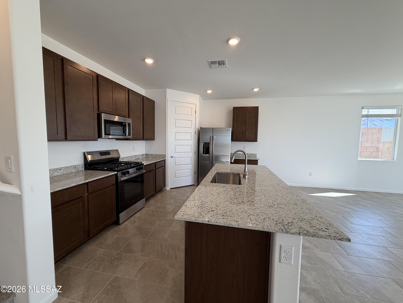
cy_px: 152
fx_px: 163
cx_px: 202
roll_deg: -1.1
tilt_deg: -4.4
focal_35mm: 14
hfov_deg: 102.1
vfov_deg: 85.7
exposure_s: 1/120
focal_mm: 2.22
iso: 80
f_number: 2.2
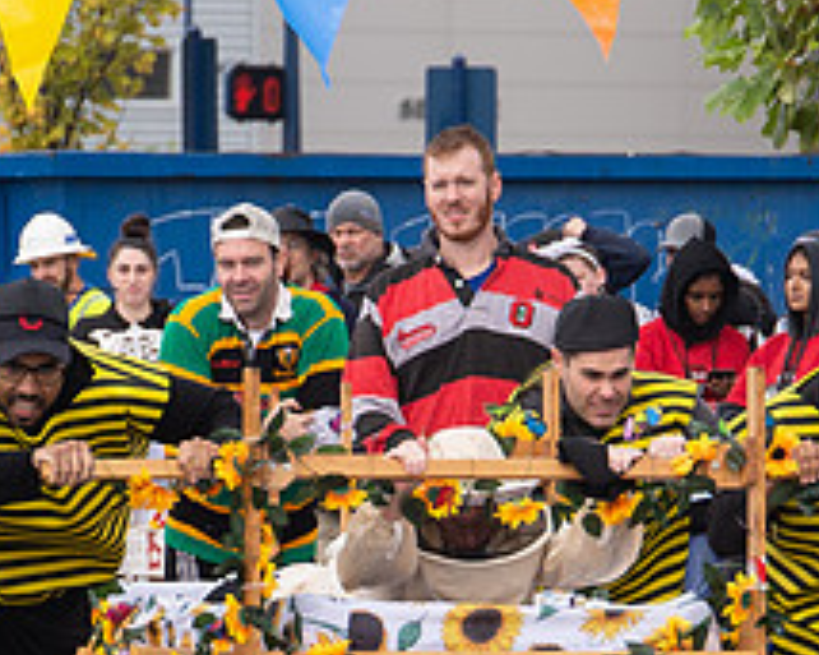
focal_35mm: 934
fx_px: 22629
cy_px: 782
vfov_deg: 1.7
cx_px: 566
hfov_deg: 2.1
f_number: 7.1
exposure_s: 1/500
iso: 400
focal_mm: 200
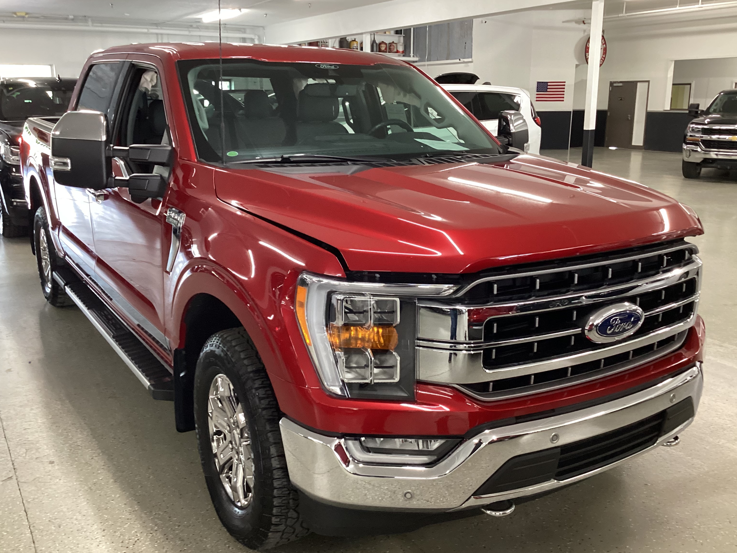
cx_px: 367
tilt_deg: -15.2
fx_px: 703
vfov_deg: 43.0
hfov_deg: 55.3
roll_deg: +0.1
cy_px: 275
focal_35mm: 33
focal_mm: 3.3
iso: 320
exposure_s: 1/60
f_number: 2.4
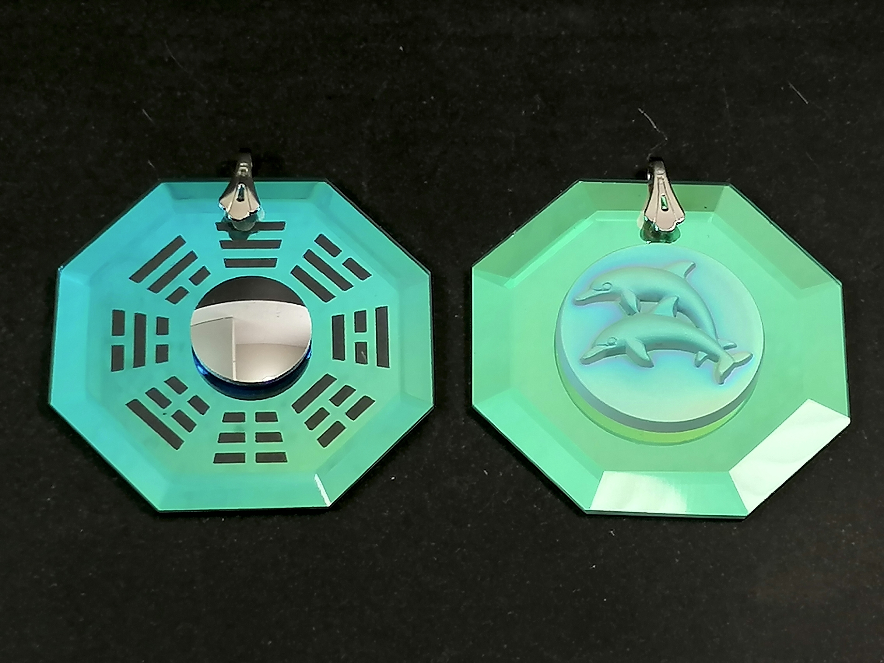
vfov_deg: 15.1
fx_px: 2503
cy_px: 332
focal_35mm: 98
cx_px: 442
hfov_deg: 20.0
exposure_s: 1/468
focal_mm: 4.75
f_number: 1.8
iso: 50
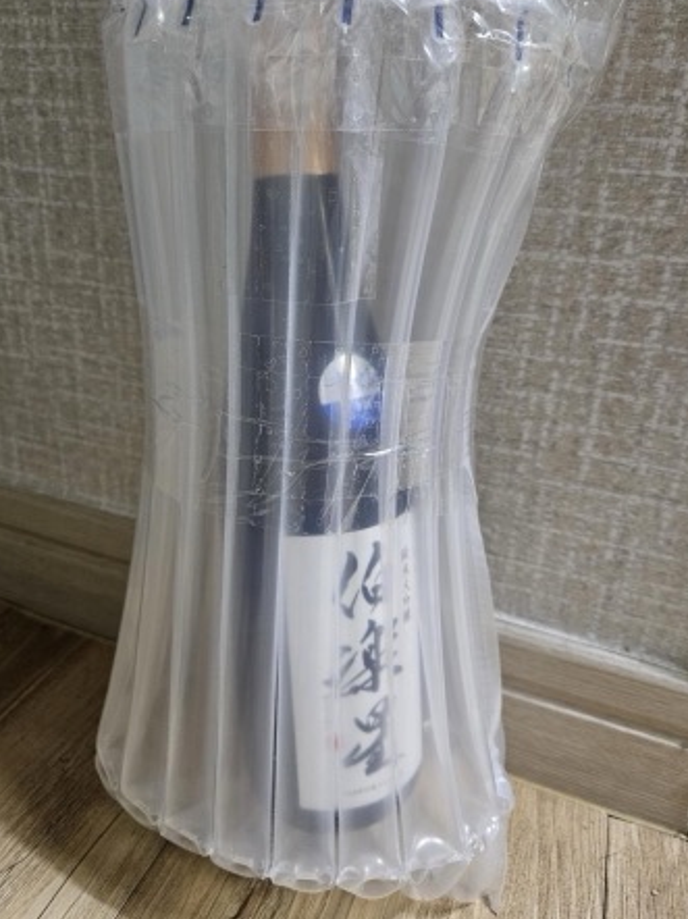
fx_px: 663
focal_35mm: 25
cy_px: 432
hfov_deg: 54.8
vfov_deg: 69.4
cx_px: 341
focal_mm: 5.4
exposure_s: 1/40
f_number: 1.8
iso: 640
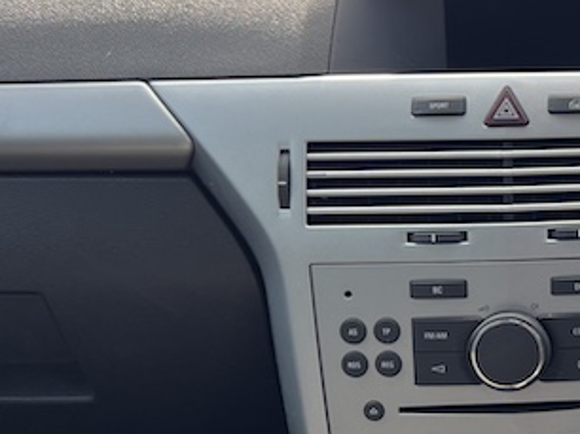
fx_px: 1423
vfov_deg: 17.3
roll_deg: +0.1
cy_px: 205
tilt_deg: -7.3
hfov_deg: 20.1
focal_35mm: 85
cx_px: 849
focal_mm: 5.7
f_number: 1.5
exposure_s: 1/323
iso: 50
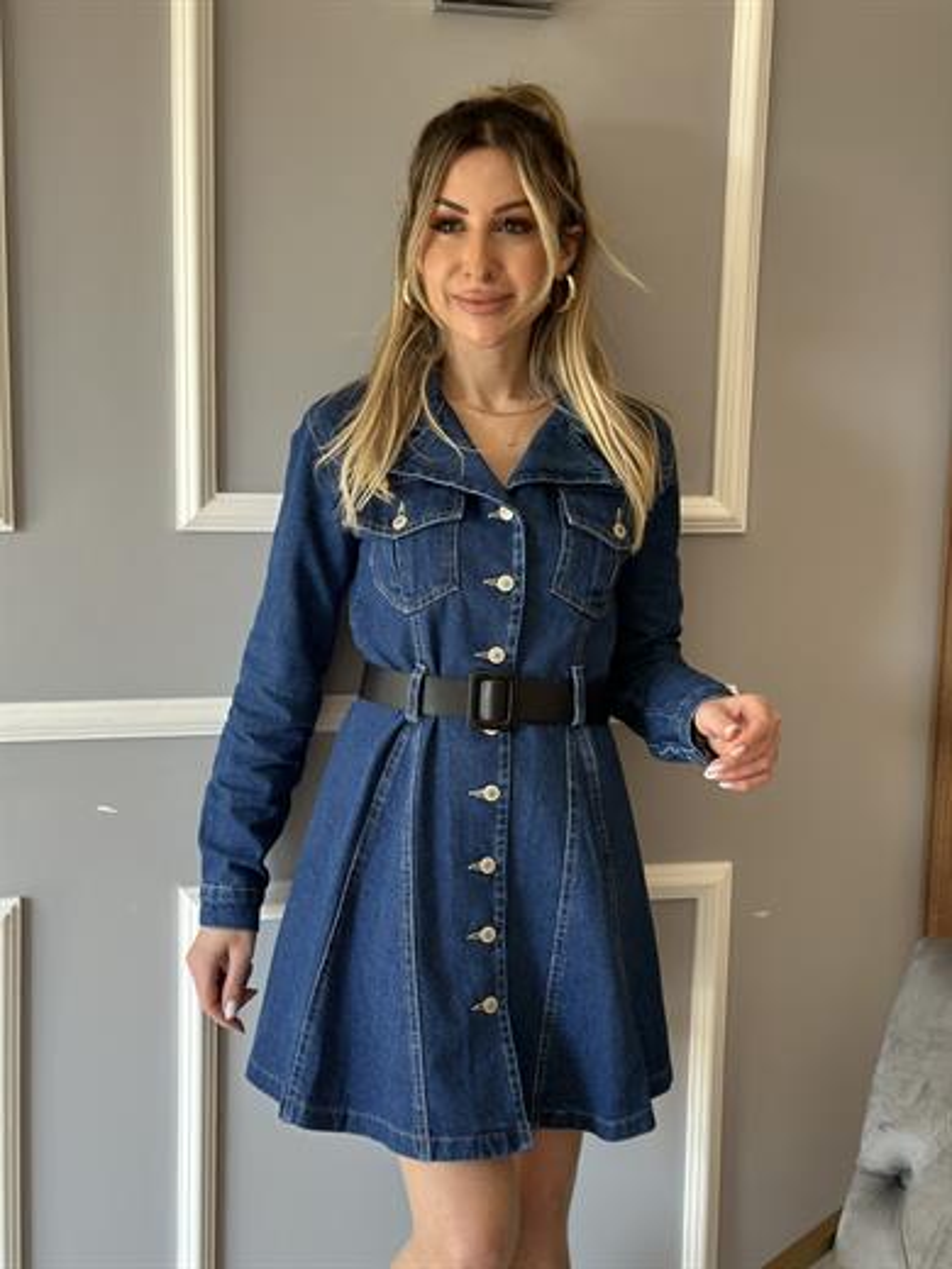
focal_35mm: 48
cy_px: 634
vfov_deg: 39.7
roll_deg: -1.7
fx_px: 1760
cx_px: 476
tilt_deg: -8.4
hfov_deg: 30.3
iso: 125
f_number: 1.78
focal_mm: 6.86
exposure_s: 1/120
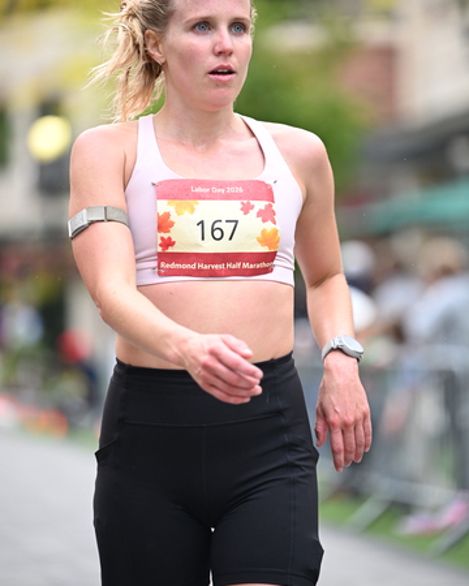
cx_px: 231
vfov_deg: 9.9
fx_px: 3383
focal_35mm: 195
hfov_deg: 7.9
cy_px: 270
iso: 1250
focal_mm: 170
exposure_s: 1/1600
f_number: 2.8
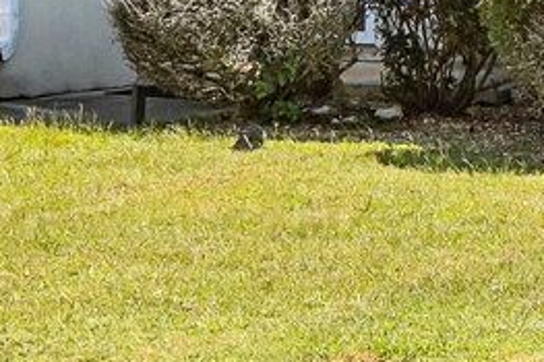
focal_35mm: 195
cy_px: -435
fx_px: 2945
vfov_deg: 6.7
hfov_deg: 10.5
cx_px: 414
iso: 200
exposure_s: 1/400
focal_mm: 25
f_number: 8
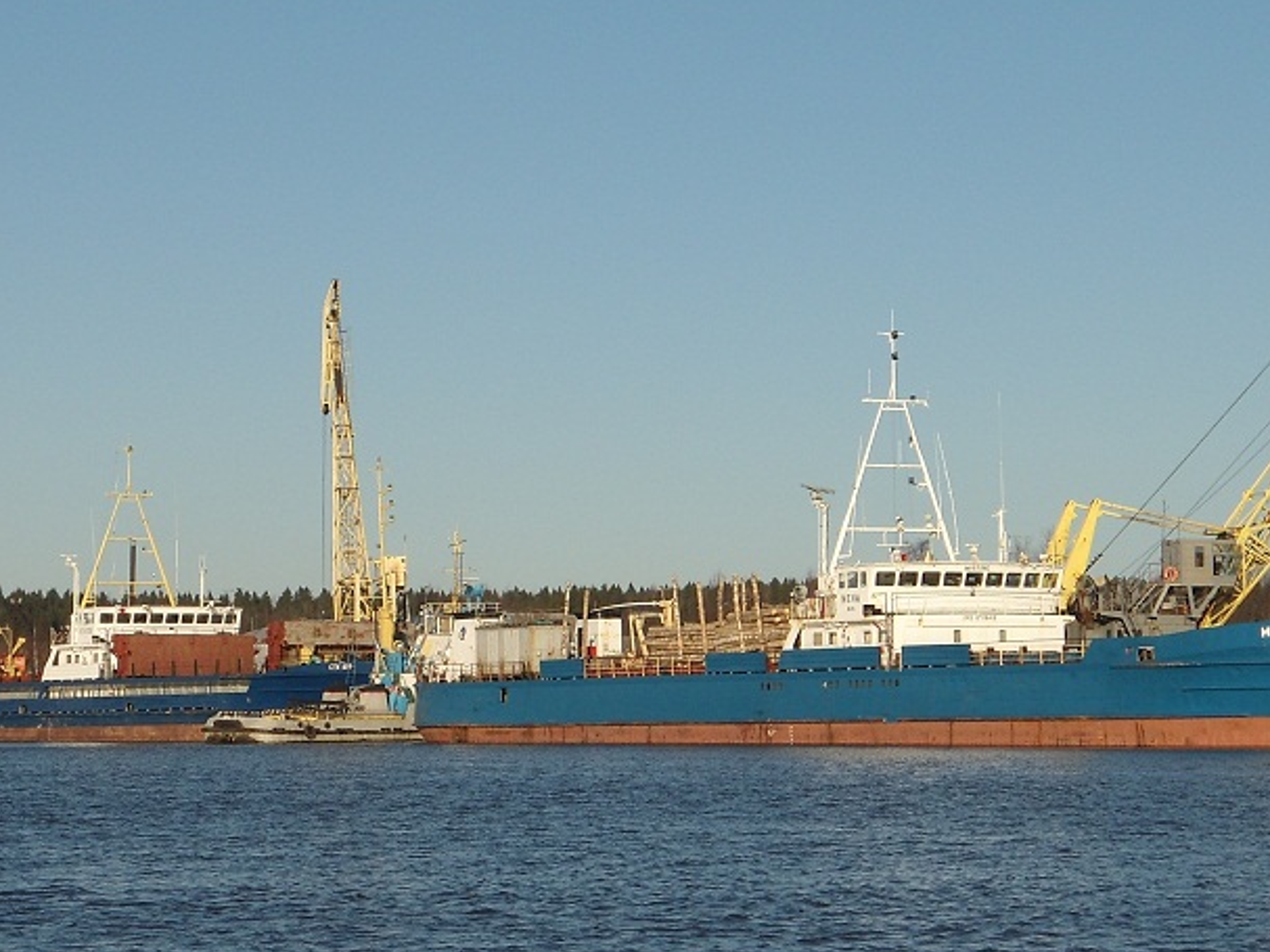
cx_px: 676
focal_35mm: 122
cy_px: 563
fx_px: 4475
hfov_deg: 16.2
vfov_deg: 12.1
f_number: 4.7
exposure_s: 1/800
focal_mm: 13.2
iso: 80
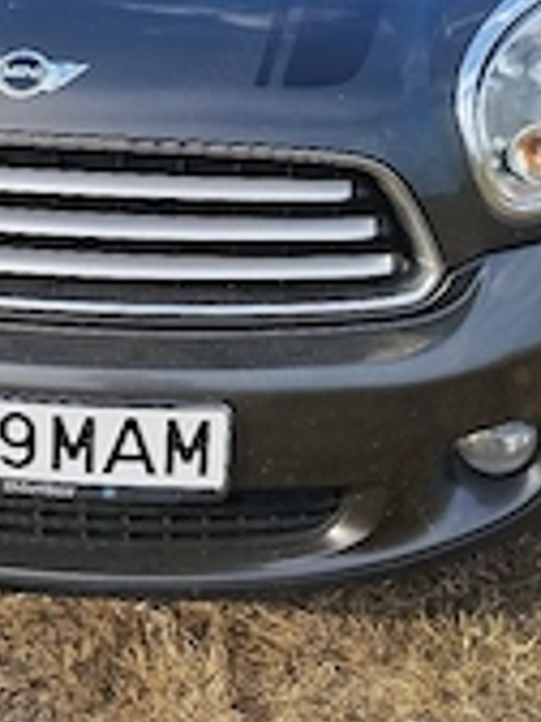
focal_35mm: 57
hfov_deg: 24.9
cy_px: 64
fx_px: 1188
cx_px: 60
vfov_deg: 32.0
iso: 50
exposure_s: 1/370
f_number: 1.89
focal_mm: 5.89
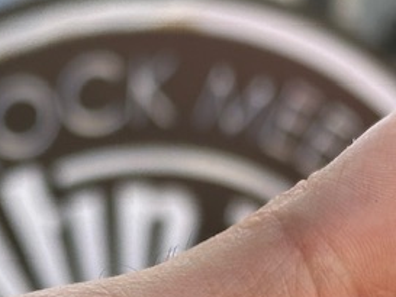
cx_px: 373
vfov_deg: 6.5
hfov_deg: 8.8
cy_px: 549
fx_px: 2575
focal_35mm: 225
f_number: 1.78
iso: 64
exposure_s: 1/519
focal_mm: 6.86
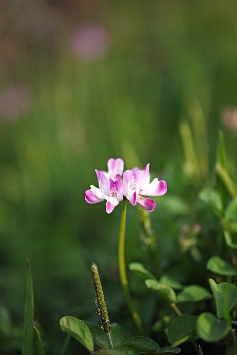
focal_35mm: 93
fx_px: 918
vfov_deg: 21.9
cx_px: 118
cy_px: 178
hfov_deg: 14.7
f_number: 2.8
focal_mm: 70
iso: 100
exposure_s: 1/1000
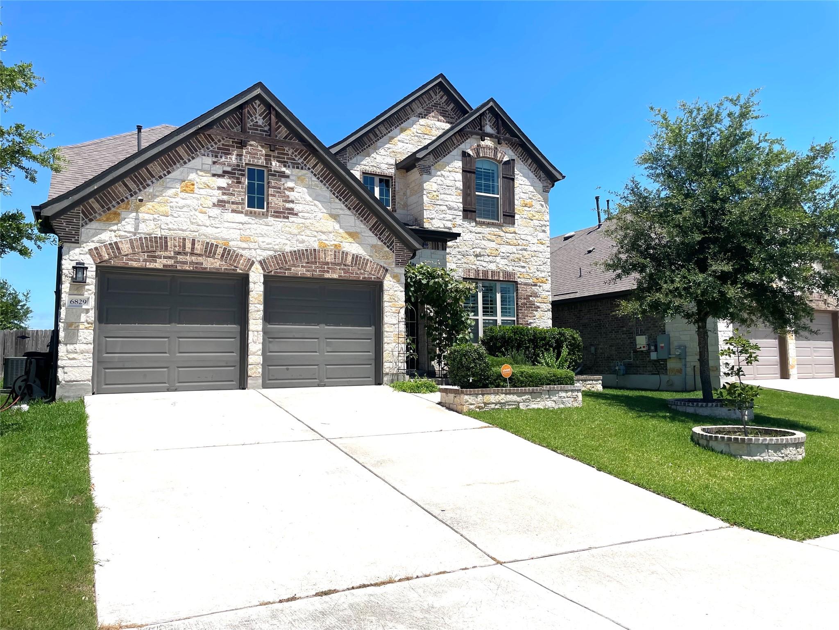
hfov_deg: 67.3
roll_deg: +1.0
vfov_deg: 53.1
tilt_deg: +6.0
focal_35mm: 26
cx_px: 420
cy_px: 315
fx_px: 630
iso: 32
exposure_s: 1/6897
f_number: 1.6
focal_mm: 4.2
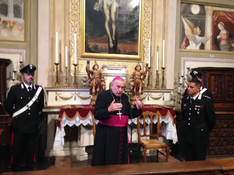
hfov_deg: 55.4
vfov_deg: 42.9
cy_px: 88
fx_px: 223
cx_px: 117
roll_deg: +0.2
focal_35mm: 33
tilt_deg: -2.7
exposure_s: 1/20
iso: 200
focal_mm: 4.12
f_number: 2.4
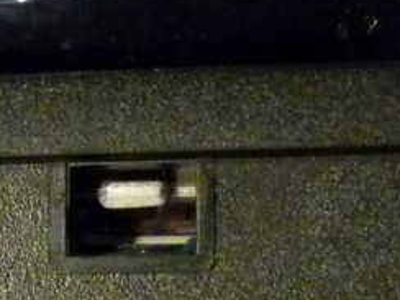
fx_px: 2138
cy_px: 672
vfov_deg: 7.6
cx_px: -257
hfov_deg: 10.2
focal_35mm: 185
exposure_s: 1/50
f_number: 2.8
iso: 800
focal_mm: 5.5
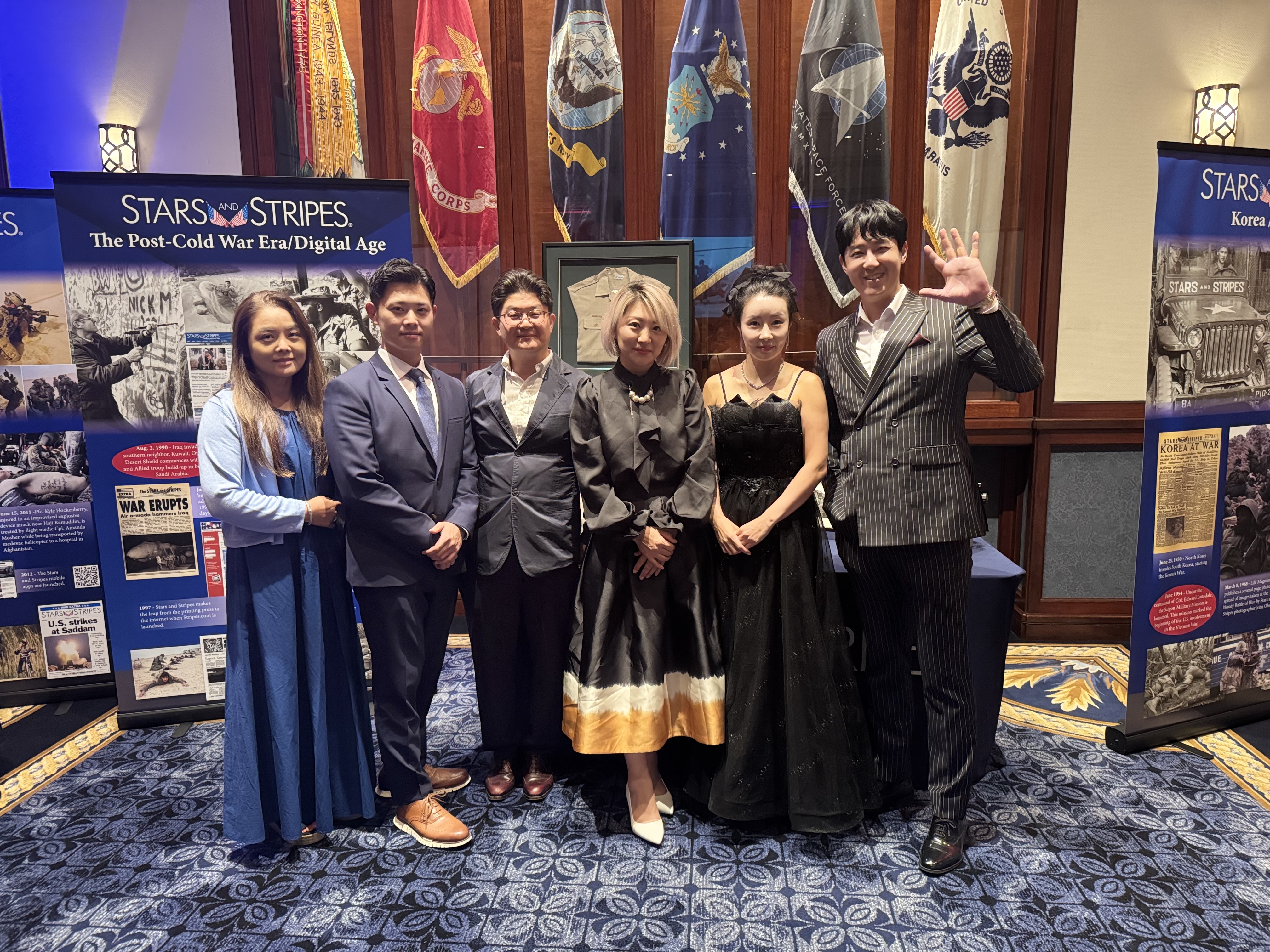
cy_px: 476
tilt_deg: -8.9
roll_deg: +2.0
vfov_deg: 56.8
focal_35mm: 24
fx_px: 881
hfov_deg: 71.6
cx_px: 635
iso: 800
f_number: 1.78
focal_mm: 6.76
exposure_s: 1/33
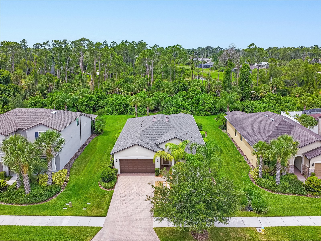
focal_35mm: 24
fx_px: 223
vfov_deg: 56.8
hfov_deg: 71.6
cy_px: 120
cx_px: 160
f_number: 2.8
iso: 120
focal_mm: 4.55
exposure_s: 1/1000
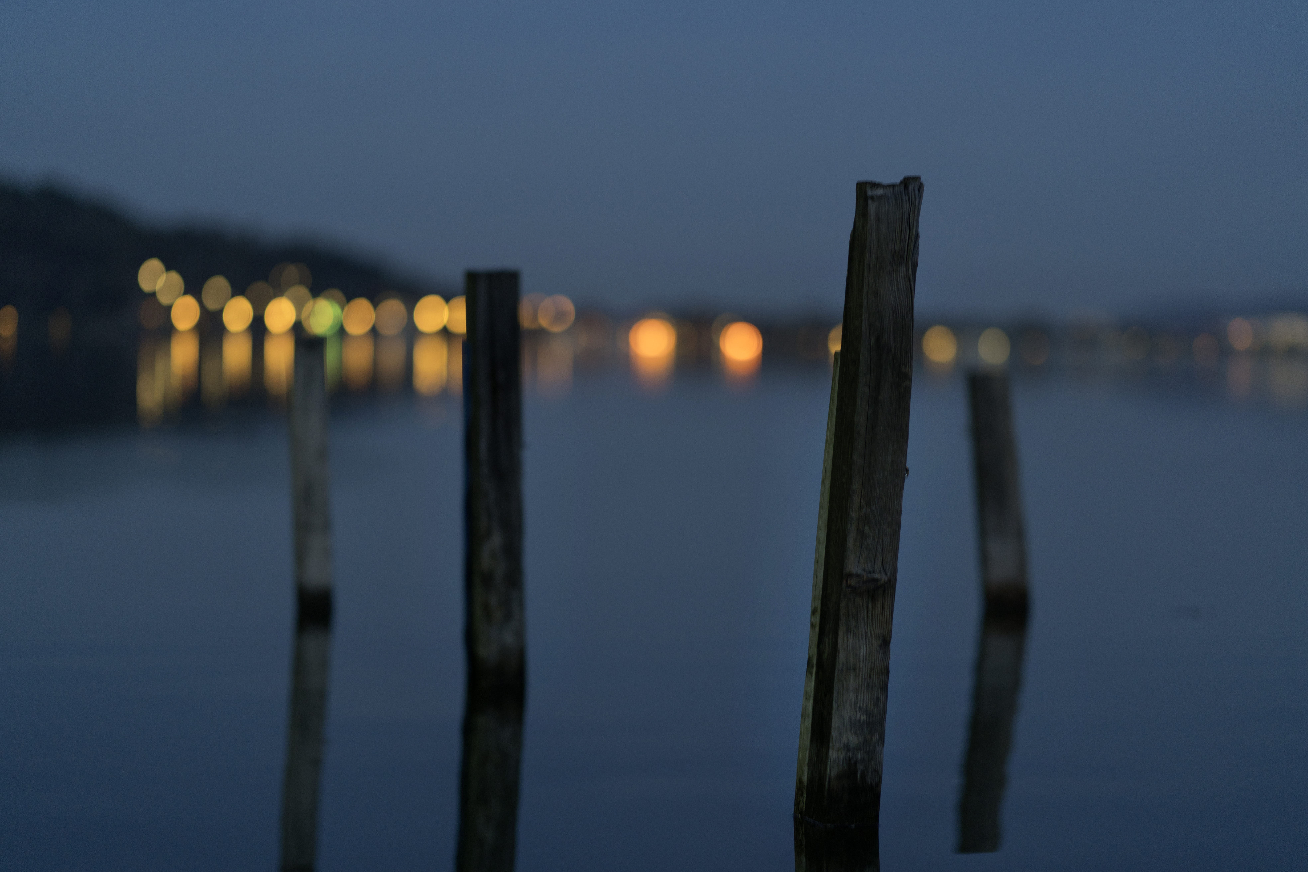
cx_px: 654
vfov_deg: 16.1
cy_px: 436
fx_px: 3089
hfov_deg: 23.9
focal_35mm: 85
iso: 640
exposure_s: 1/13
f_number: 1.4
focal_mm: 85
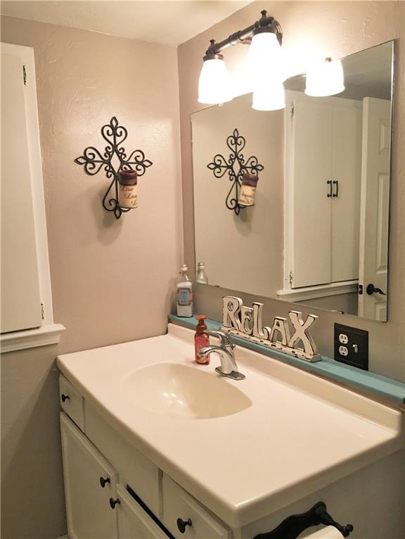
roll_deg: +1.7
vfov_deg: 61.7
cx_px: 202
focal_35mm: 29
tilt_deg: -6.5
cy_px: 270
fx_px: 452
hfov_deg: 48.2
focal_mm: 4.15
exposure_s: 1/30
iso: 100
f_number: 2.2
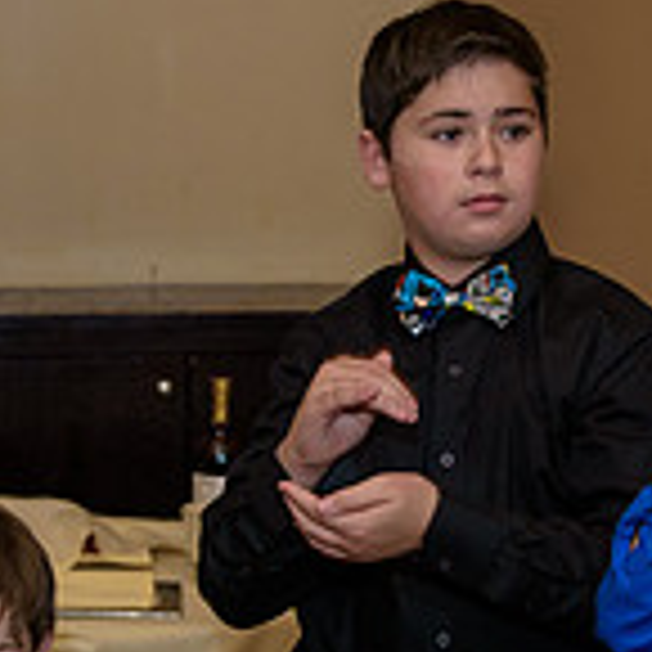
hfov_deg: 15.9
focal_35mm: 109
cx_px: 463
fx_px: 2323
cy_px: 362
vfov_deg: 16.0
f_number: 3.2
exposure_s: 1/125
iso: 1600
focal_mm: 32
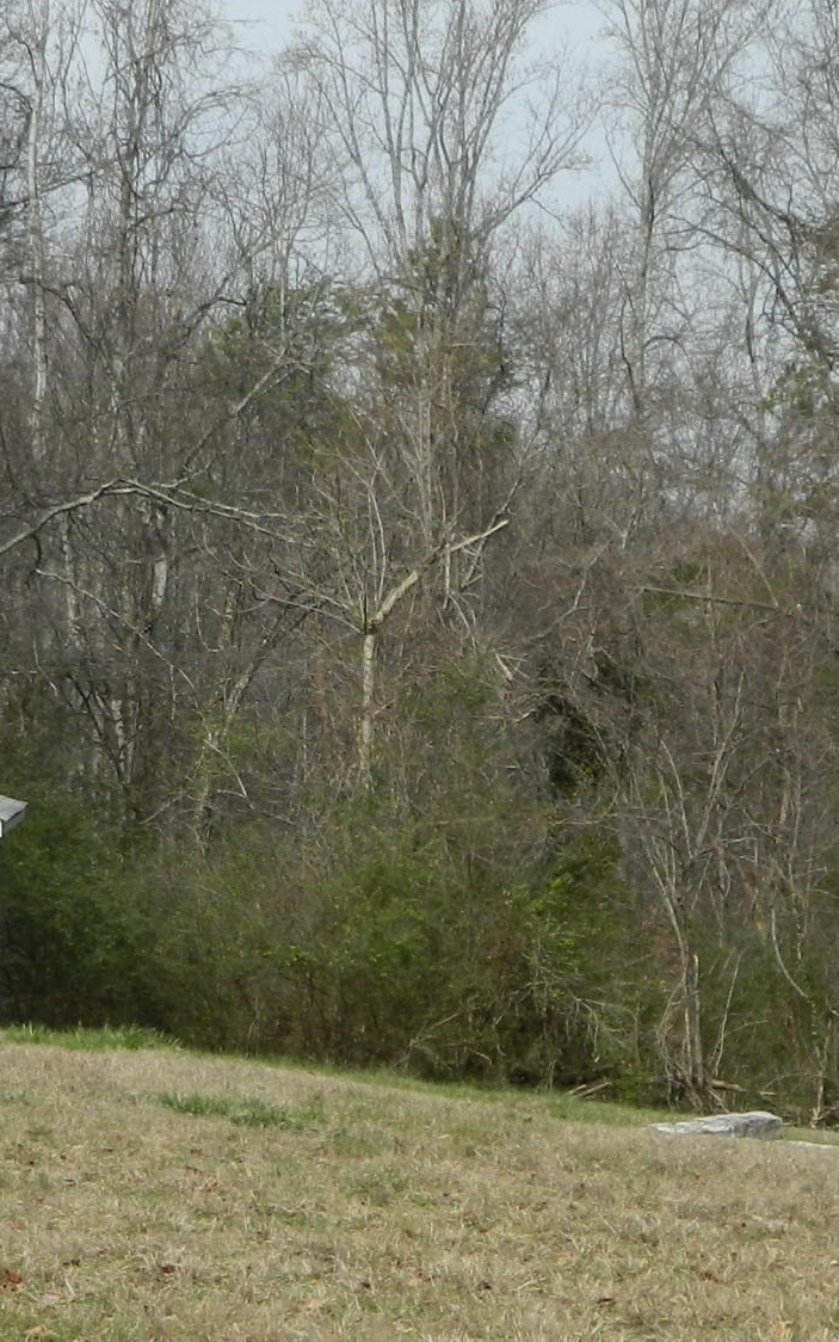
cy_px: 707
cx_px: 255
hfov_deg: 13.2
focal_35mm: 99
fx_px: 3620
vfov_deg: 21.0
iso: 80
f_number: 3.3
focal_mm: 6.2
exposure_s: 1/1000
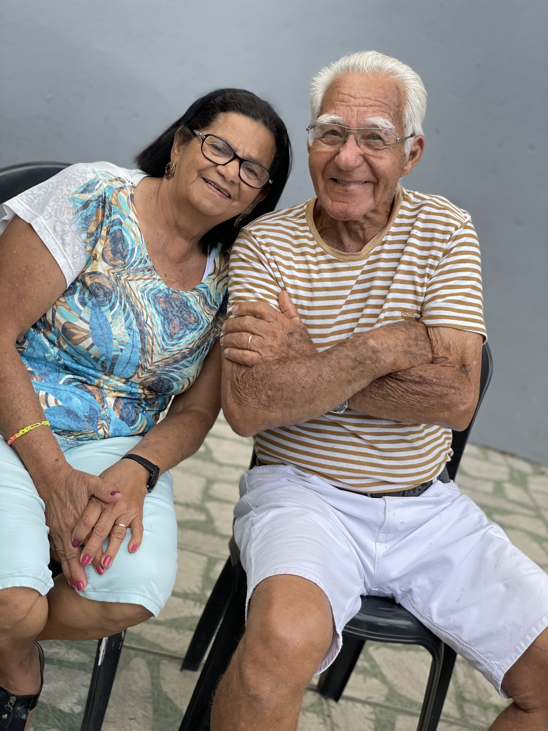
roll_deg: -17.4
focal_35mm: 52
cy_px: 366
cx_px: 274
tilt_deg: -16.3
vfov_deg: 36.8
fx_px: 1098
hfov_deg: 28.0
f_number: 2
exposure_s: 1/122
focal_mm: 6
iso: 25
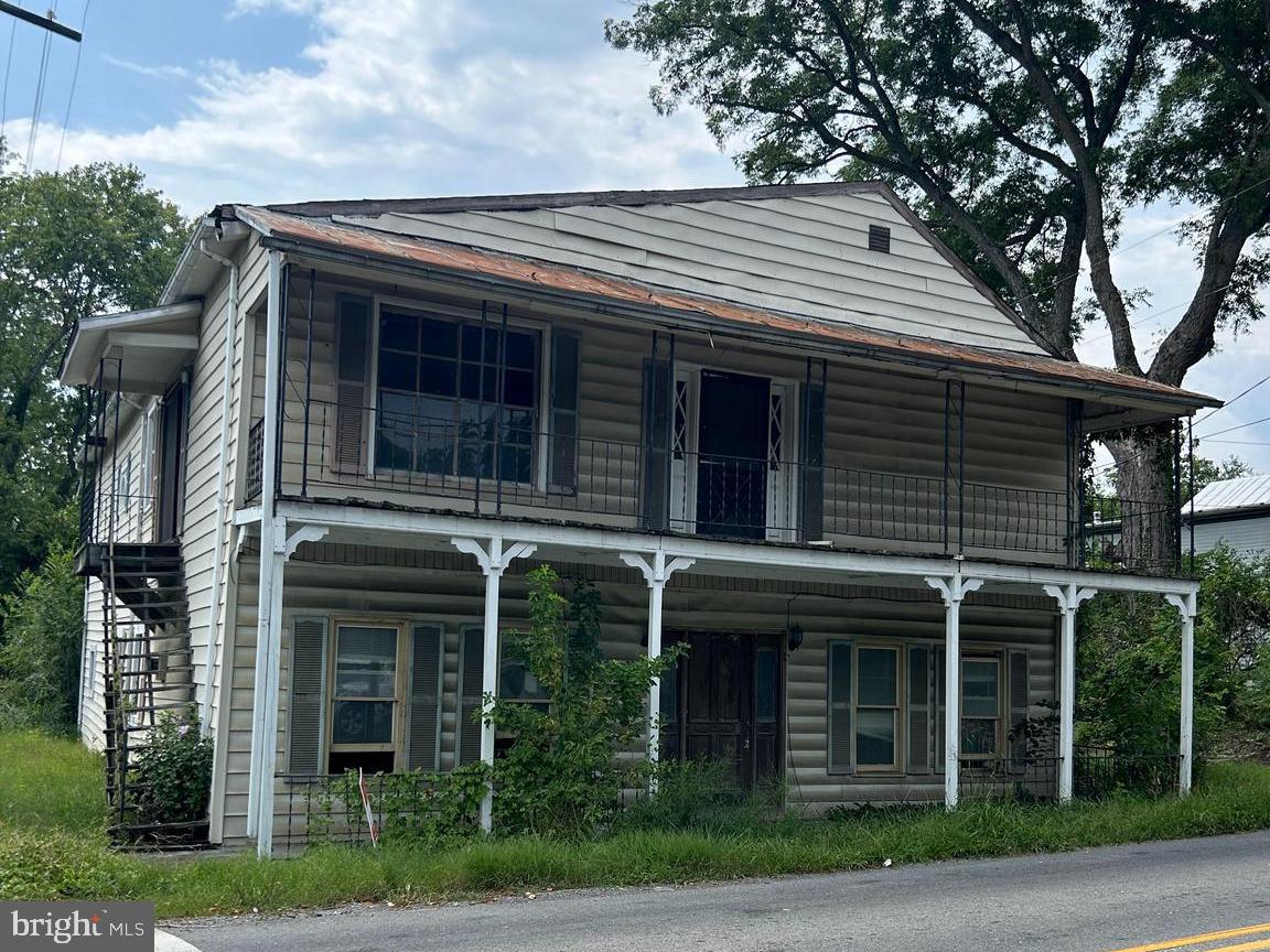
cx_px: 635
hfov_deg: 67.3
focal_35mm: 26
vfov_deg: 53.1
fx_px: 954
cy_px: 476
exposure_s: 1/2695
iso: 50
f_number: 1.5
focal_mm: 5.7
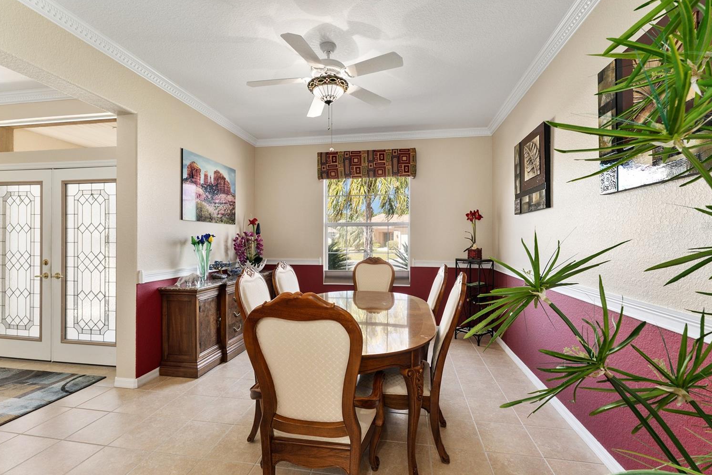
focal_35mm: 15
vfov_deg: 77.3
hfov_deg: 100.4
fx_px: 297
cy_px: 226
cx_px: 362
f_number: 7.1
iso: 500
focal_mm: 14
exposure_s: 1/8
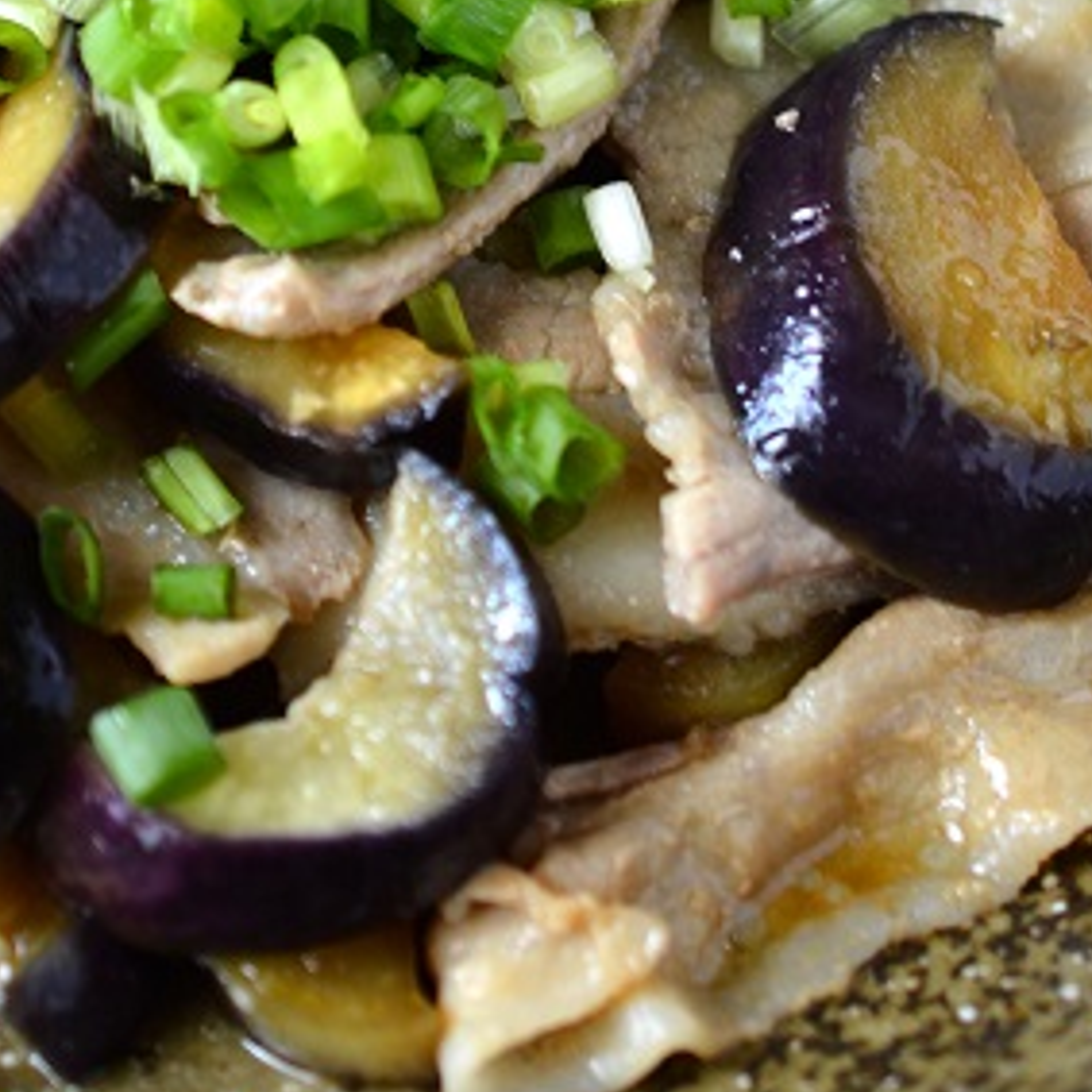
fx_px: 4497
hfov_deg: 13.8
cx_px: 384
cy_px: 108
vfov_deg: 13.7
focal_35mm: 126
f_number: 3
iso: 100
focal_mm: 40
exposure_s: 1/20
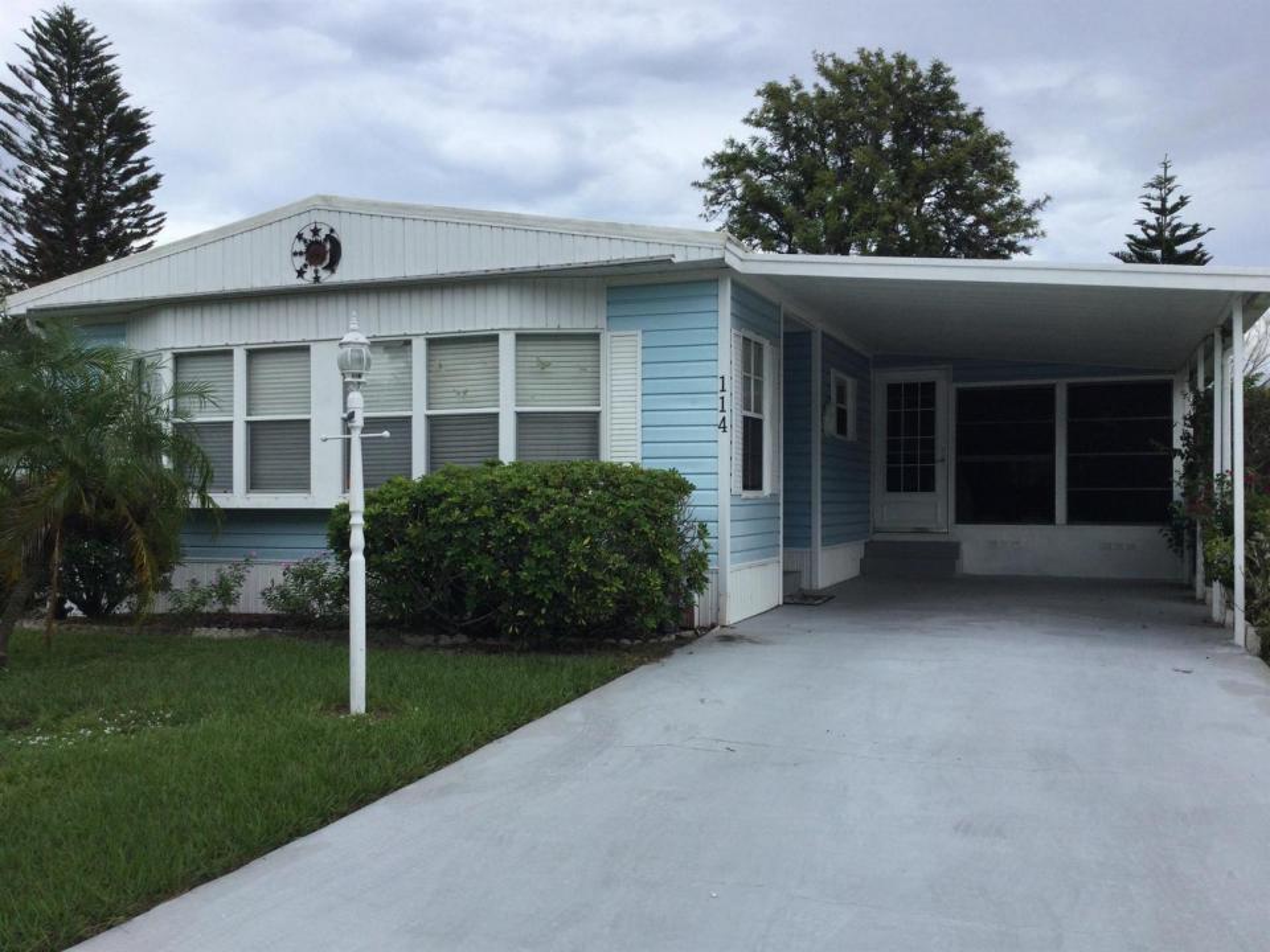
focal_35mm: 31
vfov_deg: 45.4
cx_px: 635
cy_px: 476
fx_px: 1137
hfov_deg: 58.4
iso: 25
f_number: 2.4
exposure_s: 1/970
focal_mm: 3.3
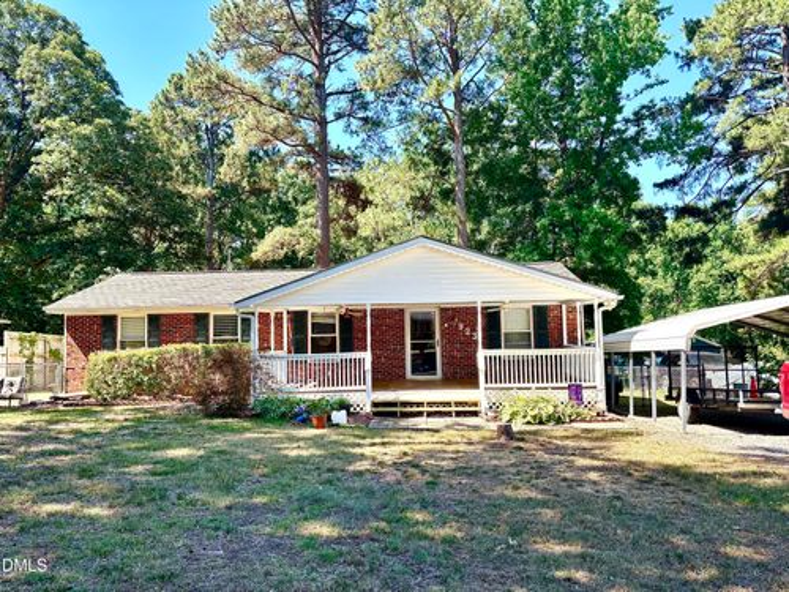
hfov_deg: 67.3
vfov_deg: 53.1
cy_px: 296
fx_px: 593
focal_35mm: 26
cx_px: 394
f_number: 1.6
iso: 50
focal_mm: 5.96
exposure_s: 1/707
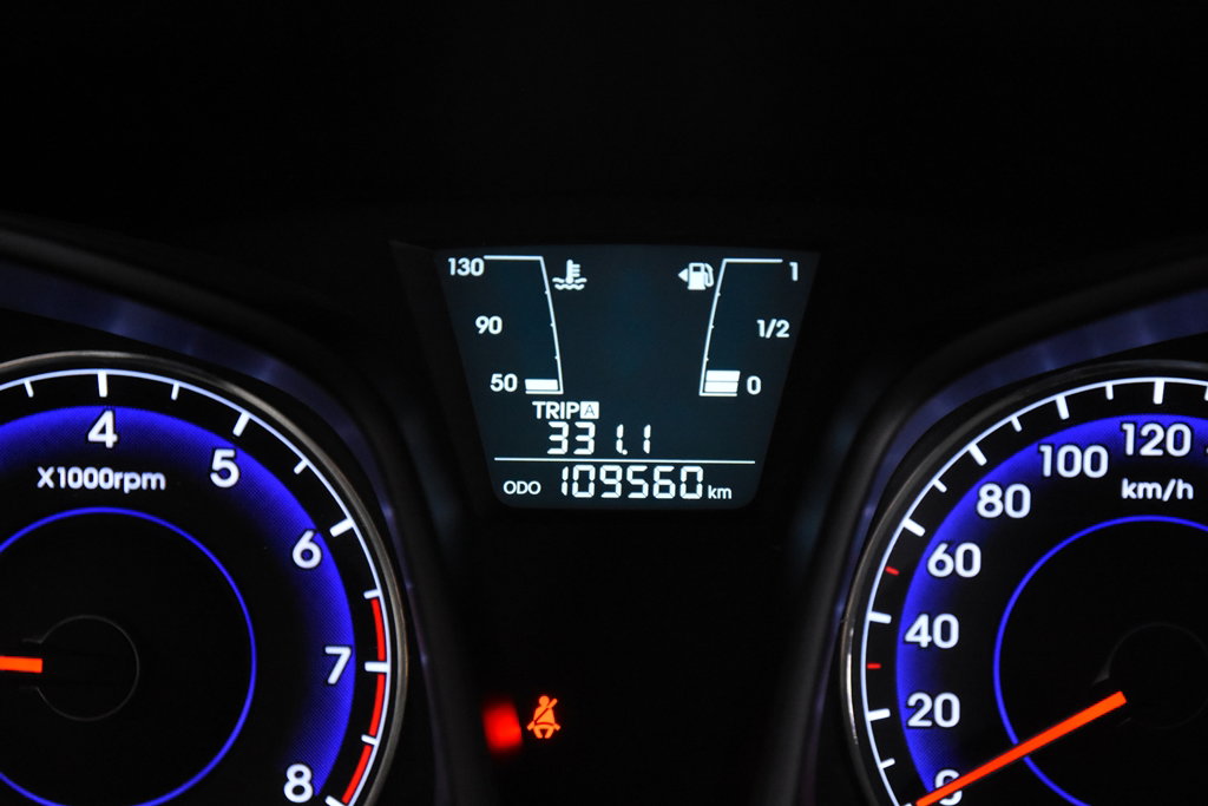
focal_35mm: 105
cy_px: 403
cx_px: 604
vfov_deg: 13.0
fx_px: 3524
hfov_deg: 19.5
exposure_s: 1/125
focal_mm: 70
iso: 5000
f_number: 4
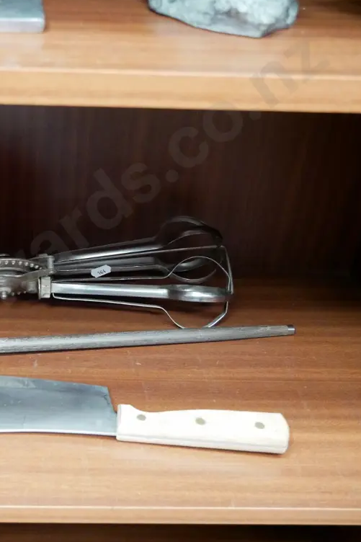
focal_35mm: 51
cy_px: 270
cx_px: 23
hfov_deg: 25.5
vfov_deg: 38.9
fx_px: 767
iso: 3200
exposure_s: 1/25
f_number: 3.9
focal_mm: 18
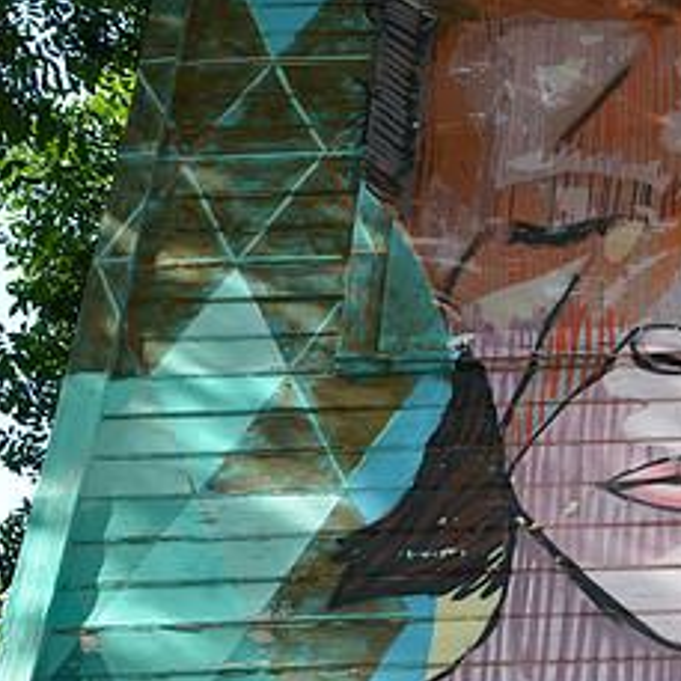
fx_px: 2227
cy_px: 256
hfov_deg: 16.7
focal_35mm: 100
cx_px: 800
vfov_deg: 17.4
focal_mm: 31
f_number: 6.3
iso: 160
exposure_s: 1/160
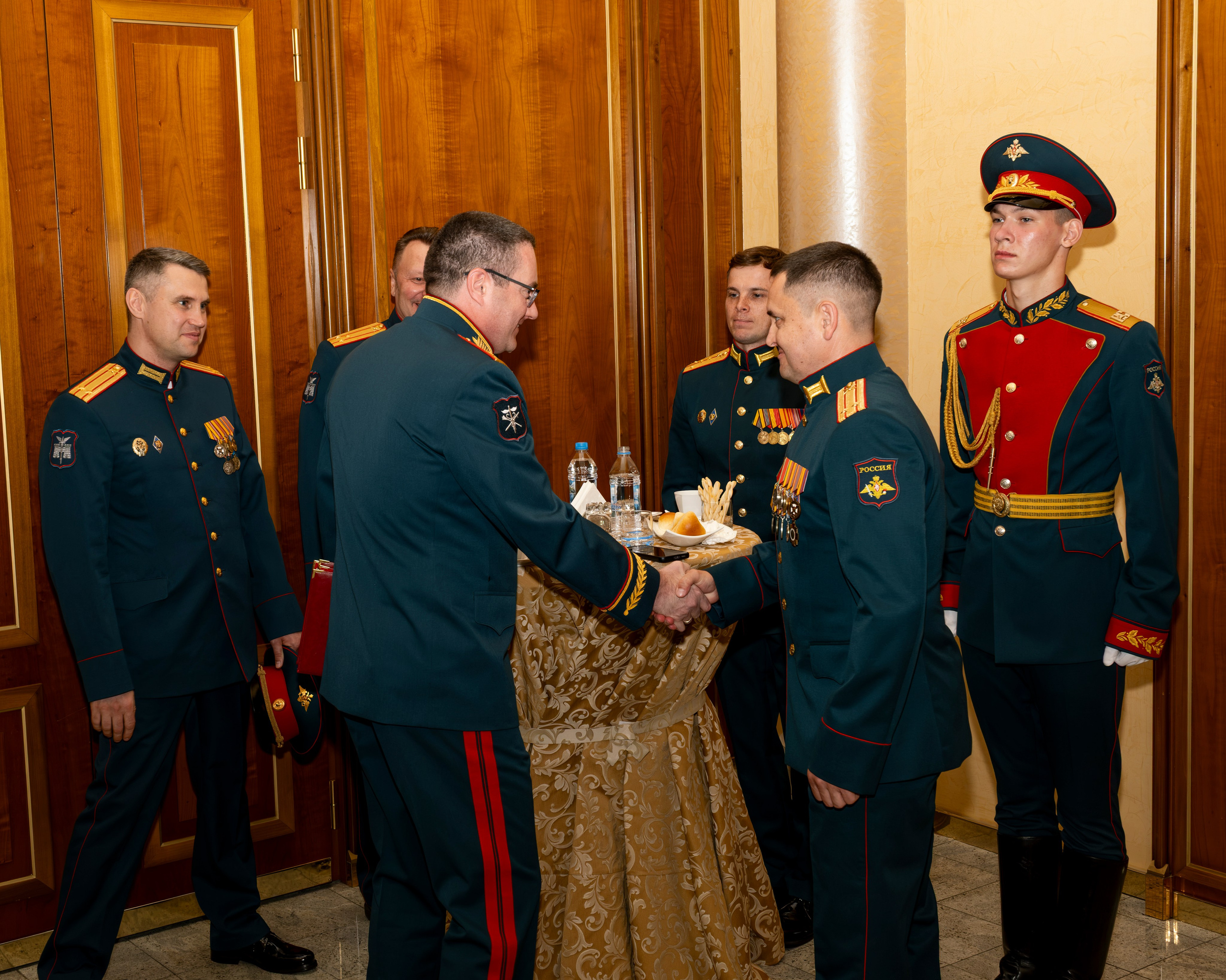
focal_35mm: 43
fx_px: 1553
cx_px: 494
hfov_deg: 42.9
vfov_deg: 35.1
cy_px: 490
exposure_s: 1/125
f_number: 5.6
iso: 500
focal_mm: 25.6
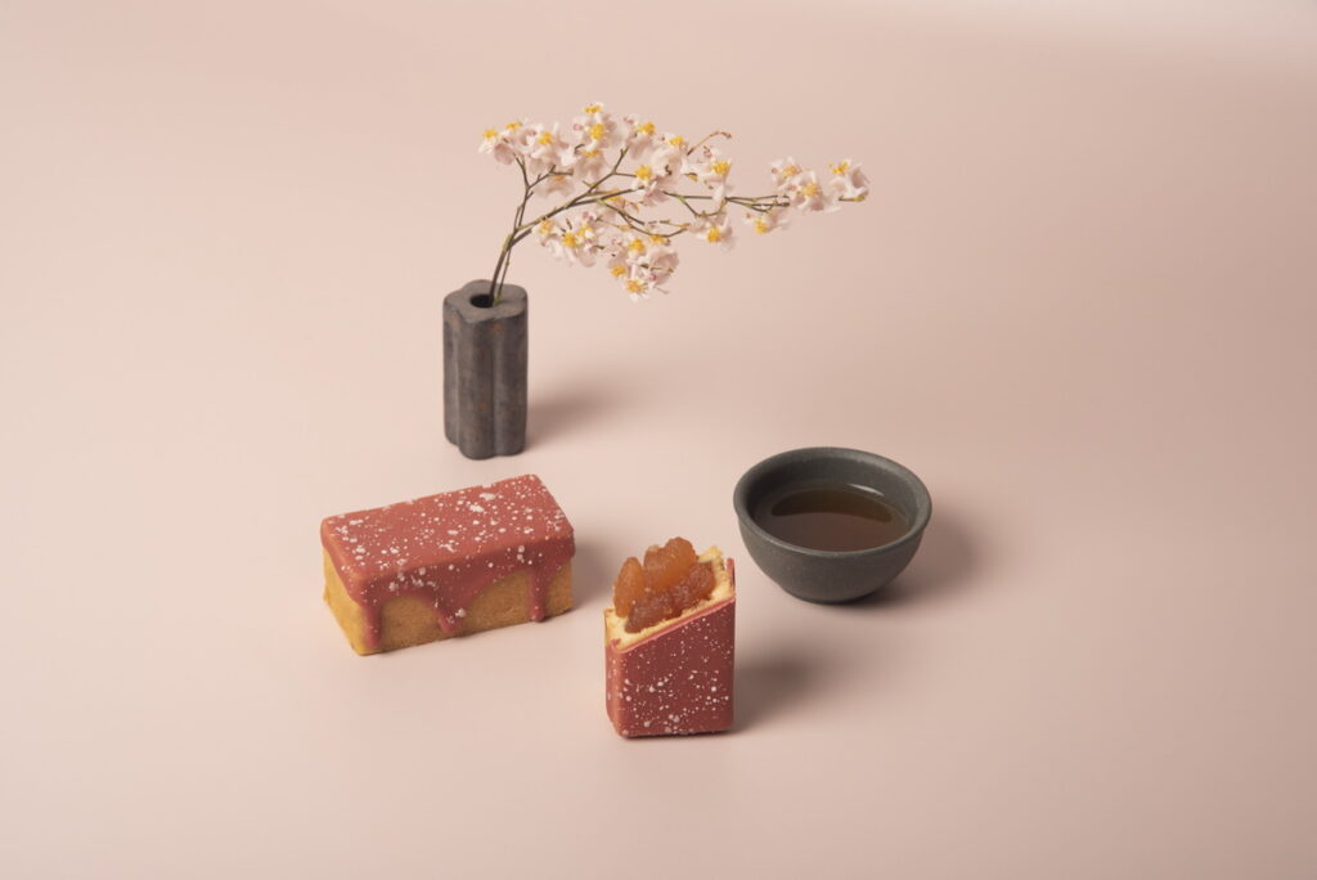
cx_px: 658
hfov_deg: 17.1
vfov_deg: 11.4
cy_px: 440
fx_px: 4392
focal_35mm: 120
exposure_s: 1/125
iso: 250
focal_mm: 120
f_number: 13
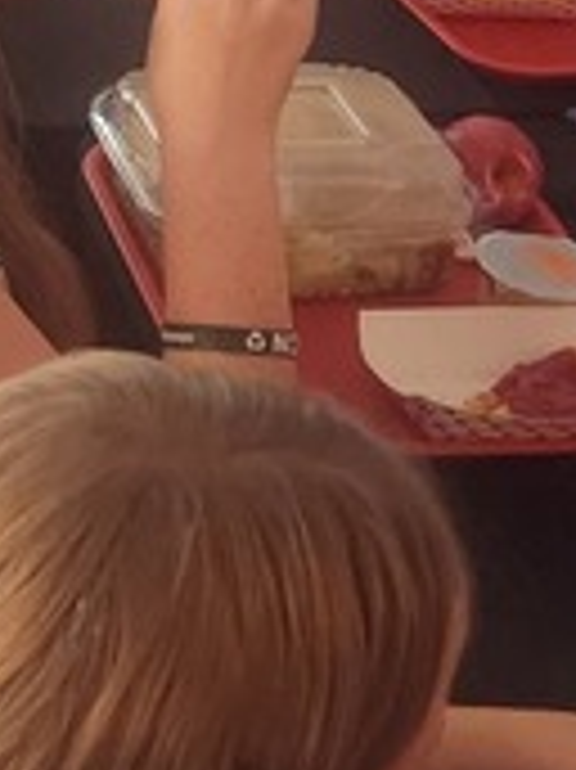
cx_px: -279
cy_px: -324
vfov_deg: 13.6
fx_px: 3066
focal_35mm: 138
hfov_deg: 10.4
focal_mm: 5.4
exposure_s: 1/120
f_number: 1.8
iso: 1000
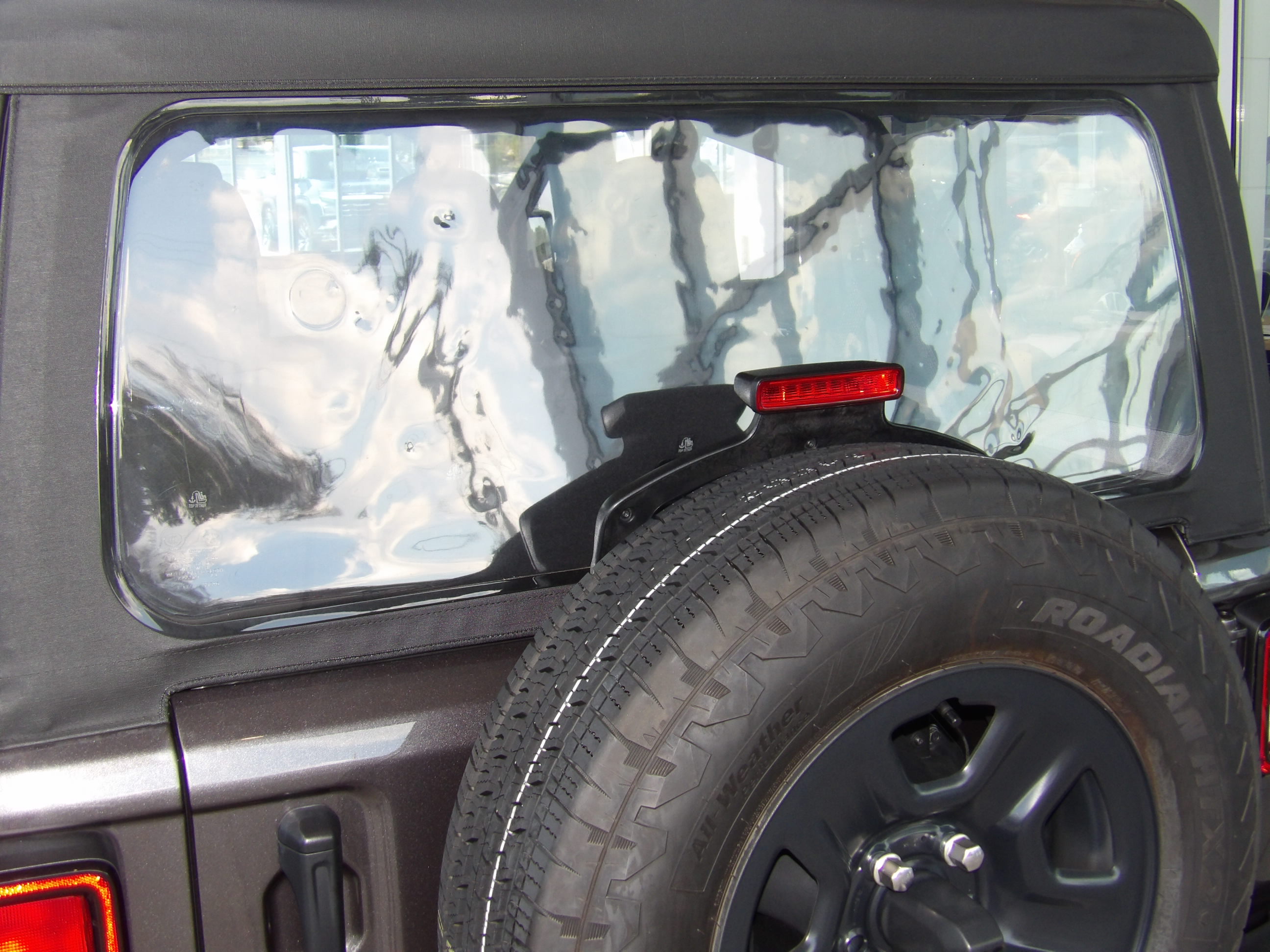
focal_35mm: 46
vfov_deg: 31.5
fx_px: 1688
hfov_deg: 41.2
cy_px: 476
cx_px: 635
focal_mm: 8.2
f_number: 3.8
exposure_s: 1/97
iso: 200
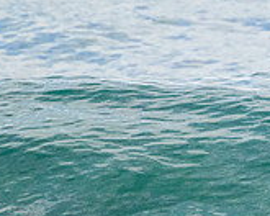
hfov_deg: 0.7
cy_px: 81
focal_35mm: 2647
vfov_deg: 0.6
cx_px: 450
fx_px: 21152
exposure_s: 1/2000
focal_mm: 800
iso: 6400
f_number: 11
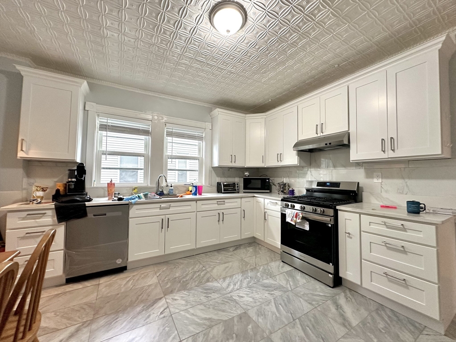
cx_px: 228
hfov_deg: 102.1
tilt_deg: +3.8
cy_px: 171
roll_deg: -0.1
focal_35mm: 14
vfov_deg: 85.7
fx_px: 184
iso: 200
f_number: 2.2
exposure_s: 1/60
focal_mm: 2.22
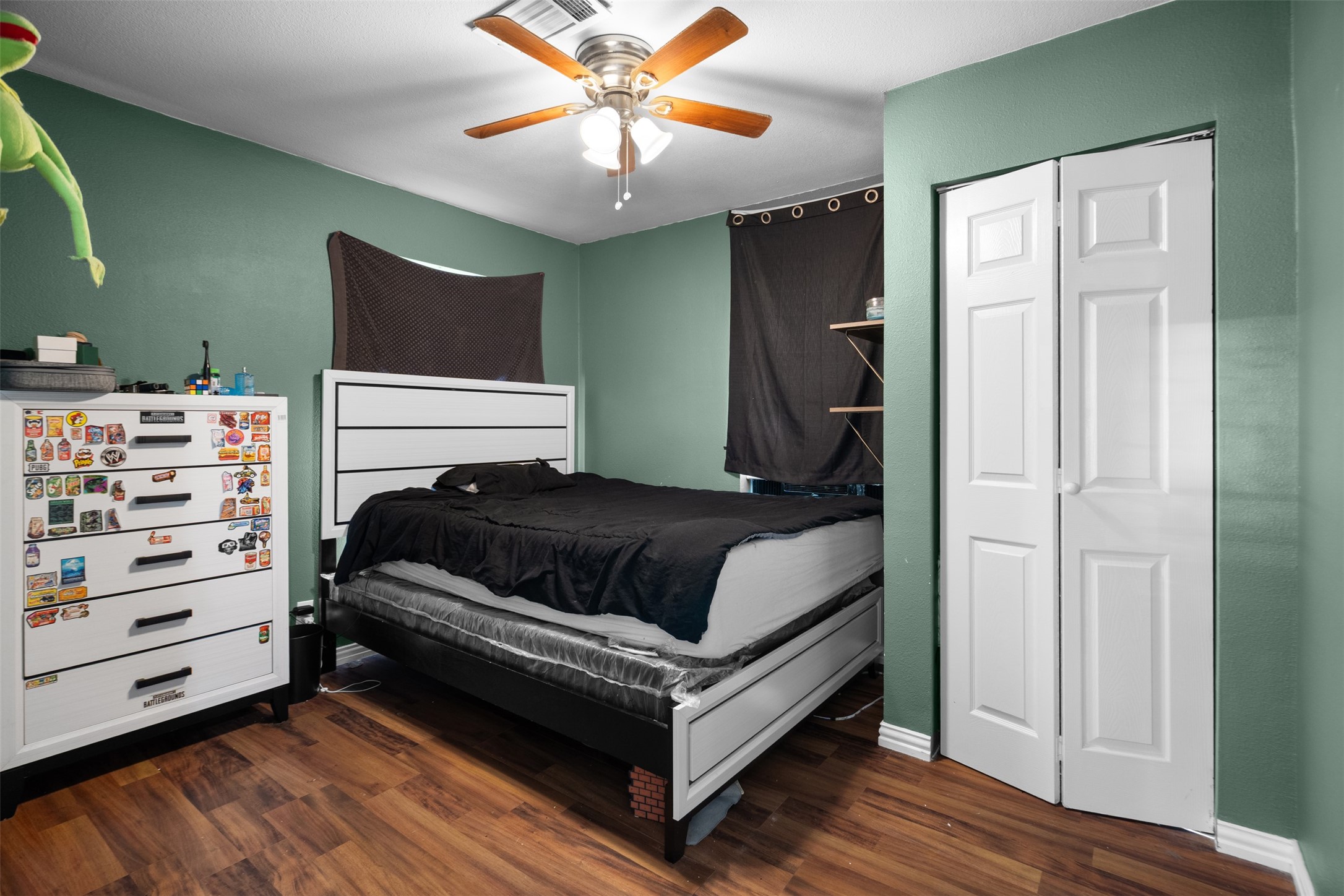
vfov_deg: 73.7
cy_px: 448
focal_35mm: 16
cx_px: 672
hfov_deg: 96.7
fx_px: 597
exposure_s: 8
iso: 800
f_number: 7.1
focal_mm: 16
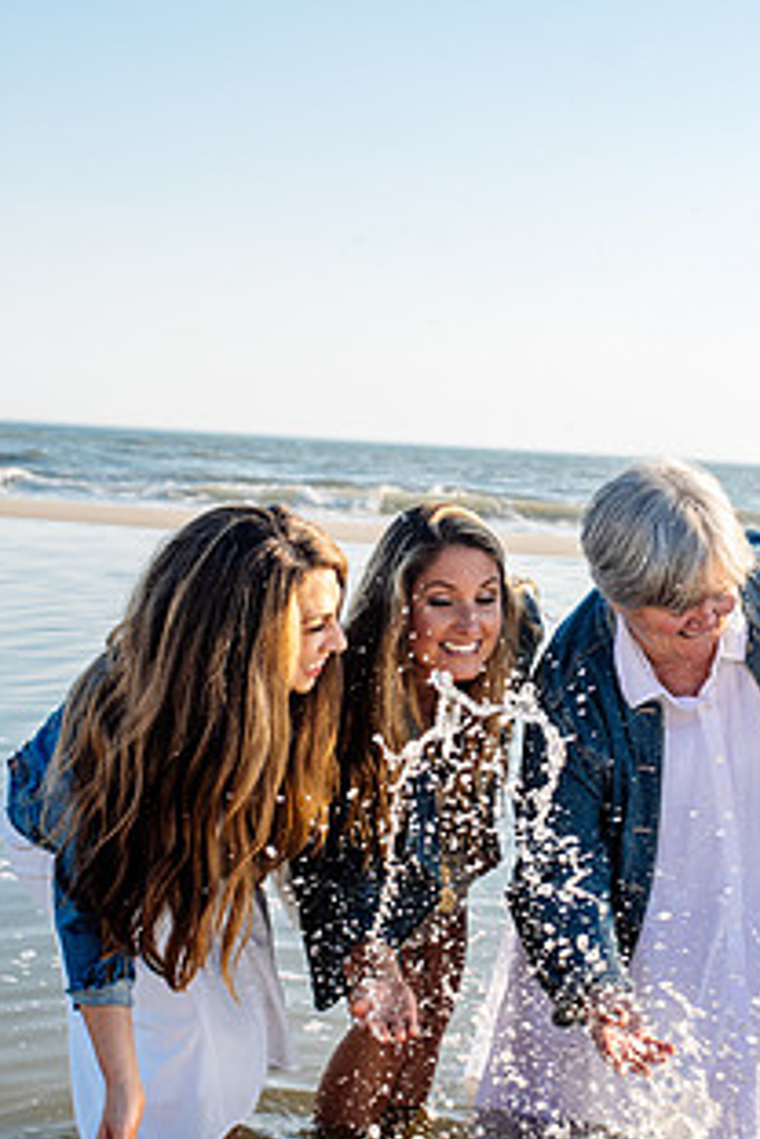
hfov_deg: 20.9
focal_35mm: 65
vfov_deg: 30.9
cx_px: 493
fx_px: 2058
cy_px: 622
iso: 160
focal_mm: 35
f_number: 4.5
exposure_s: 1/500
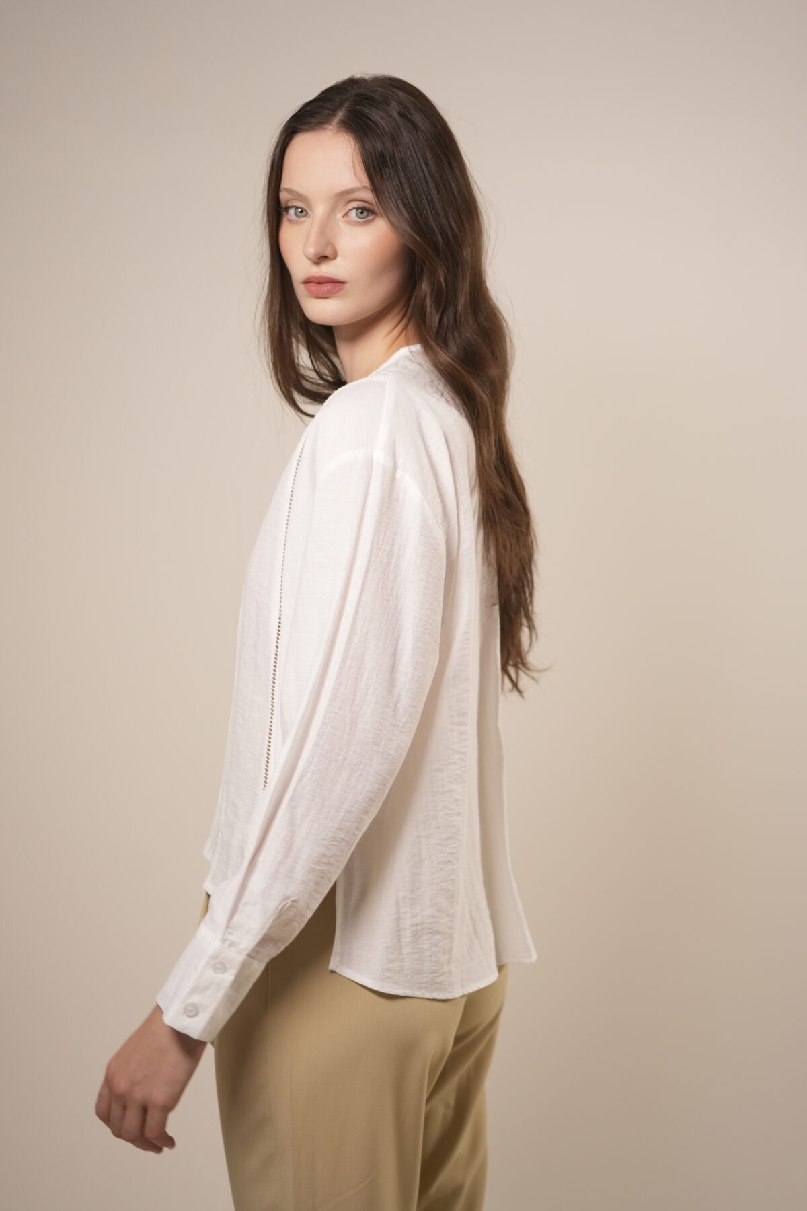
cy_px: 606
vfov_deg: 39.6
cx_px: 404
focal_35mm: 50
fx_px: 1681
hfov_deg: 27.0
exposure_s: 1/125
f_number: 3.5
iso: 640
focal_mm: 50
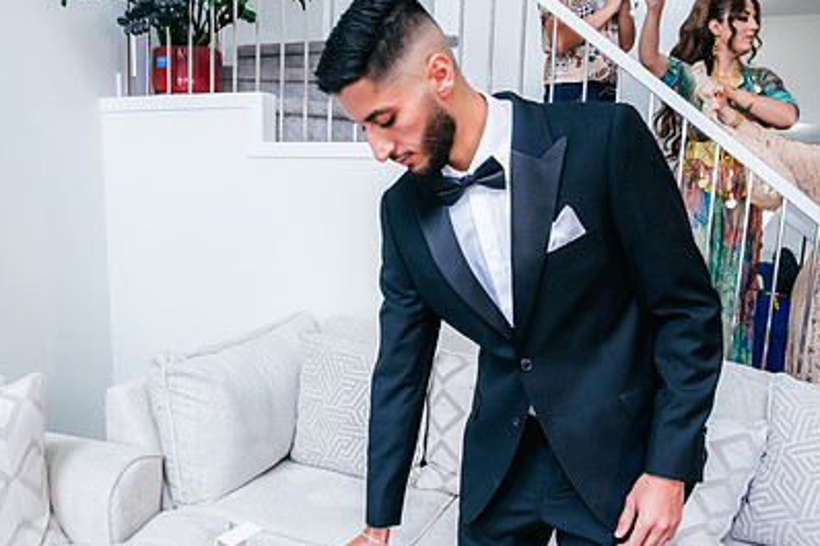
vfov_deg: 37.5
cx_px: 342
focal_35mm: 35
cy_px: 360
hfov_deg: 54.2
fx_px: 797
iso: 4000
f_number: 9
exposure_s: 1/160
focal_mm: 24
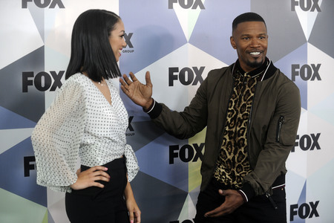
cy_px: 112
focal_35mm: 86
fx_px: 798
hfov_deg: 23.6
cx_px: 167
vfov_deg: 15.9
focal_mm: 86
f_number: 4
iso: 1600
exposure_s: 1/250
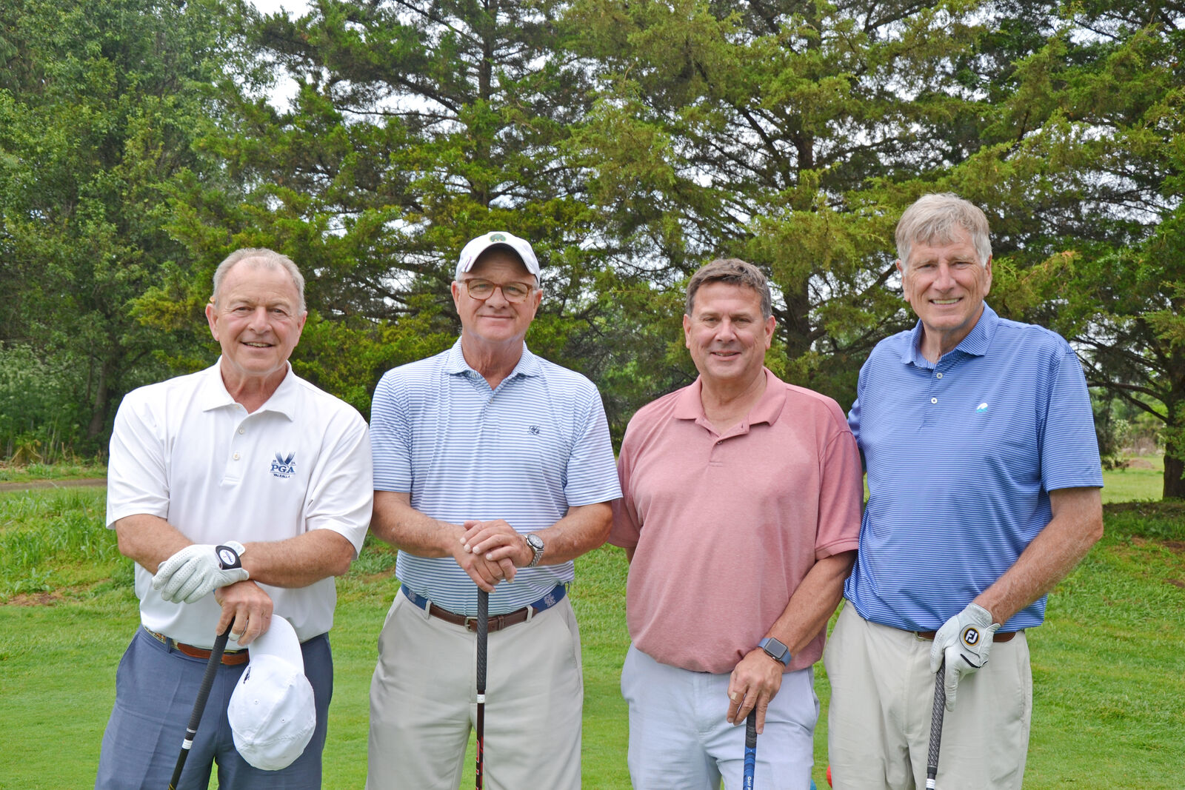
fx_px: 1580
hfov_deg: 41.1
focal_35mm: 48
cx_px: 592
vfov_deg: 28.1
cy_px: 395
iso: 100
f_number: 7.1
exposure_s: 1/200
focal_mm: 32
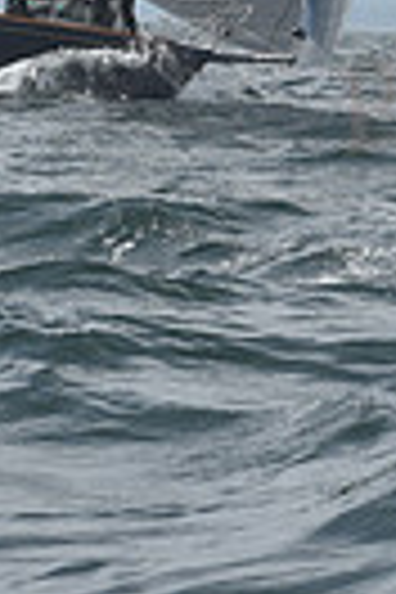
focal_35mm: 394
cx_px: 106
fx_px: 6500
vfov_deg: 5.1
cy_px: -590
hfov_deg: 3.5
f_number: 8
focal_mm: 90
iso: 200
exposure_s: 1/1000
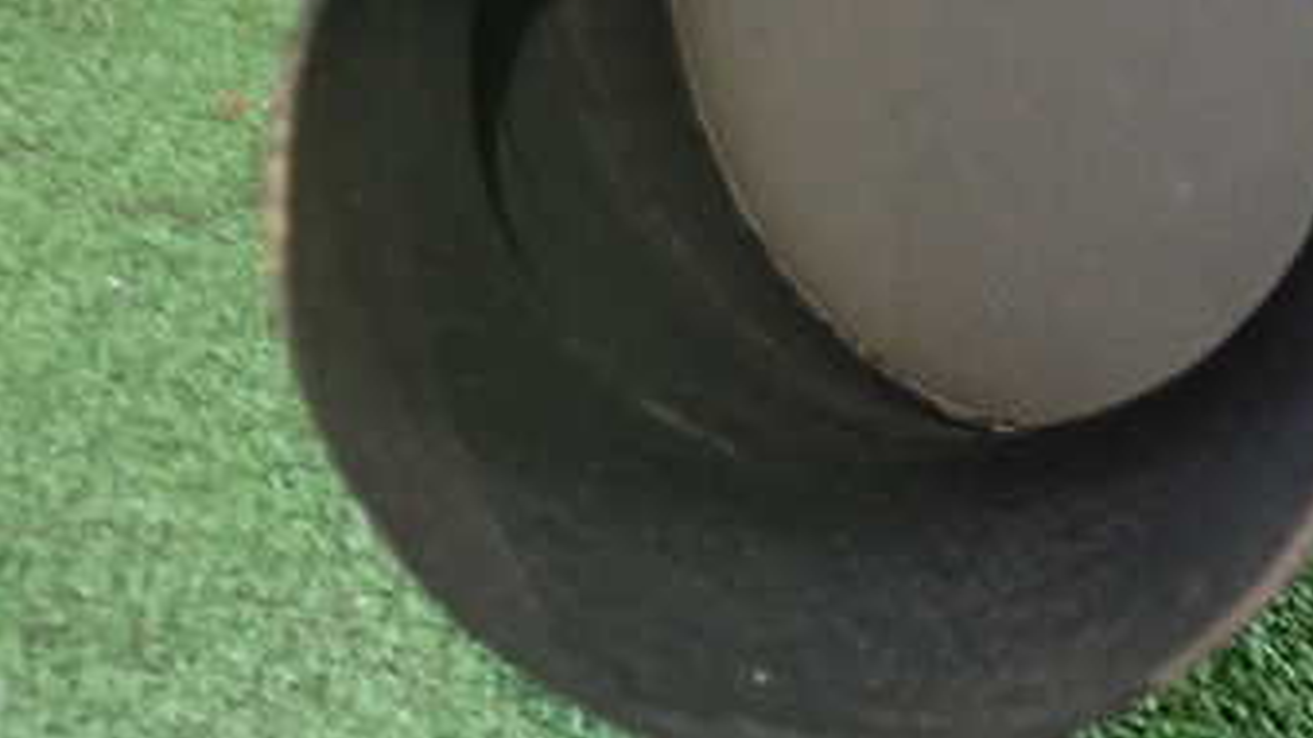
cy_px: 280
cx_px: 843
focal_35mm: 58
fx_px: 2019
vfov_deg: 20.7
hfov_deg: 35.8
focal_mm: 5.4
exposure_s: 1/30
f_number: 2.3
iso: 500
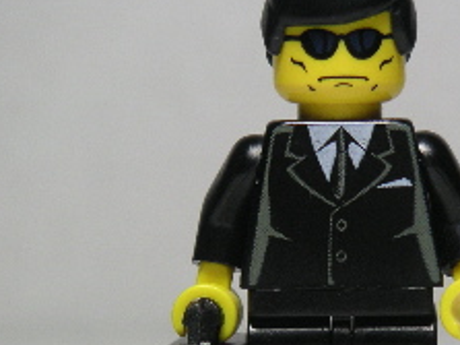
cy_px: 236
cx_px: 310
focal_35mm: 212
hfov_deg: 9.3
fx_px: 2816
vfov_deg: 7.0
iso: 80
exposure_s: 1/111
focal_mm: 17.1
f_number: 3.6
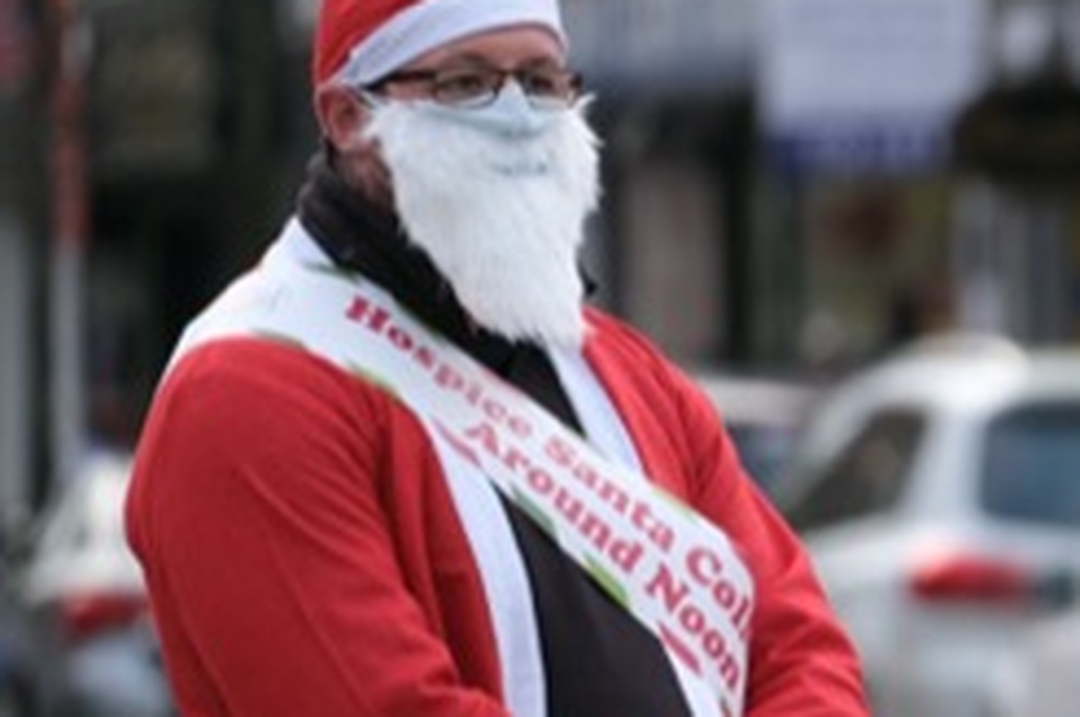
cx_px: 1474
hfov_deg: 3.2
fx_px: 19354
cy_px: 555
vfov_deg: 2.1
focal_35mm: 646
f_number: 2.8
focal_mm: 140
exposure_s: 1/550
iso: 400
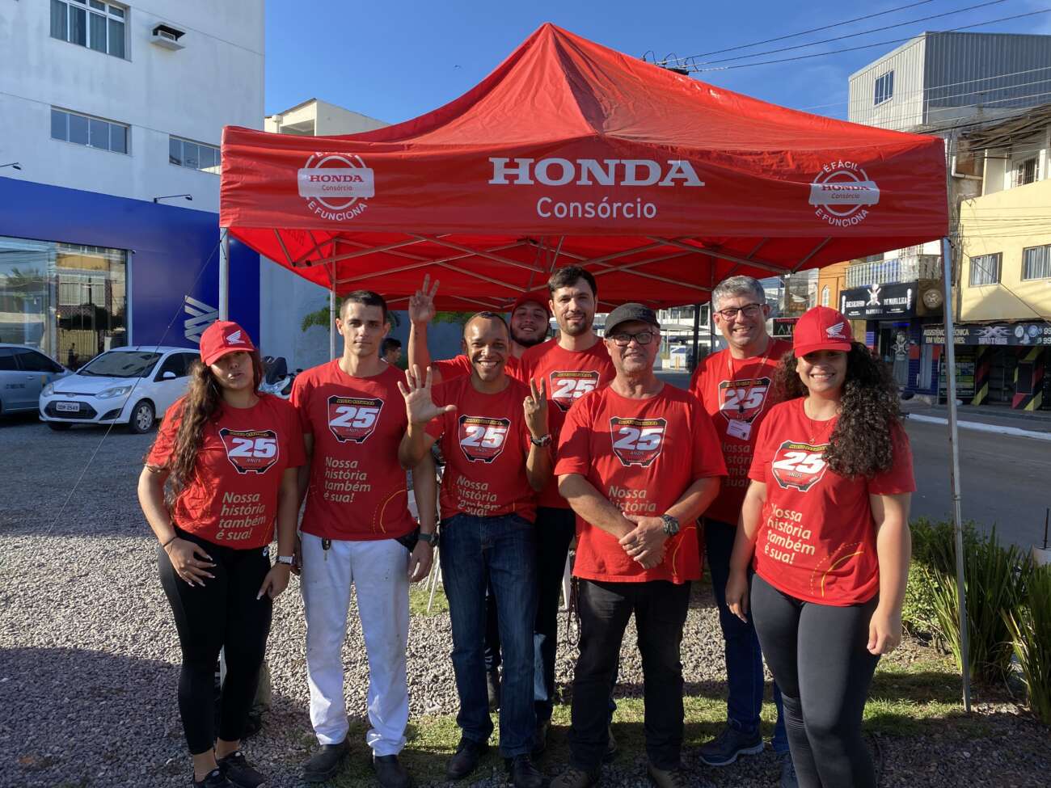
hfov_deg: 67.3
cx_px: 526
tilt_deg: -1.5
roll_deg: -1.3
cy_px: 394
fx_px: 789
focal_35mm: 26
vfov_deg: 53.1
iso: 32
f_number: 1.8
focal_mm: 4.25
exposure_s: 1/747
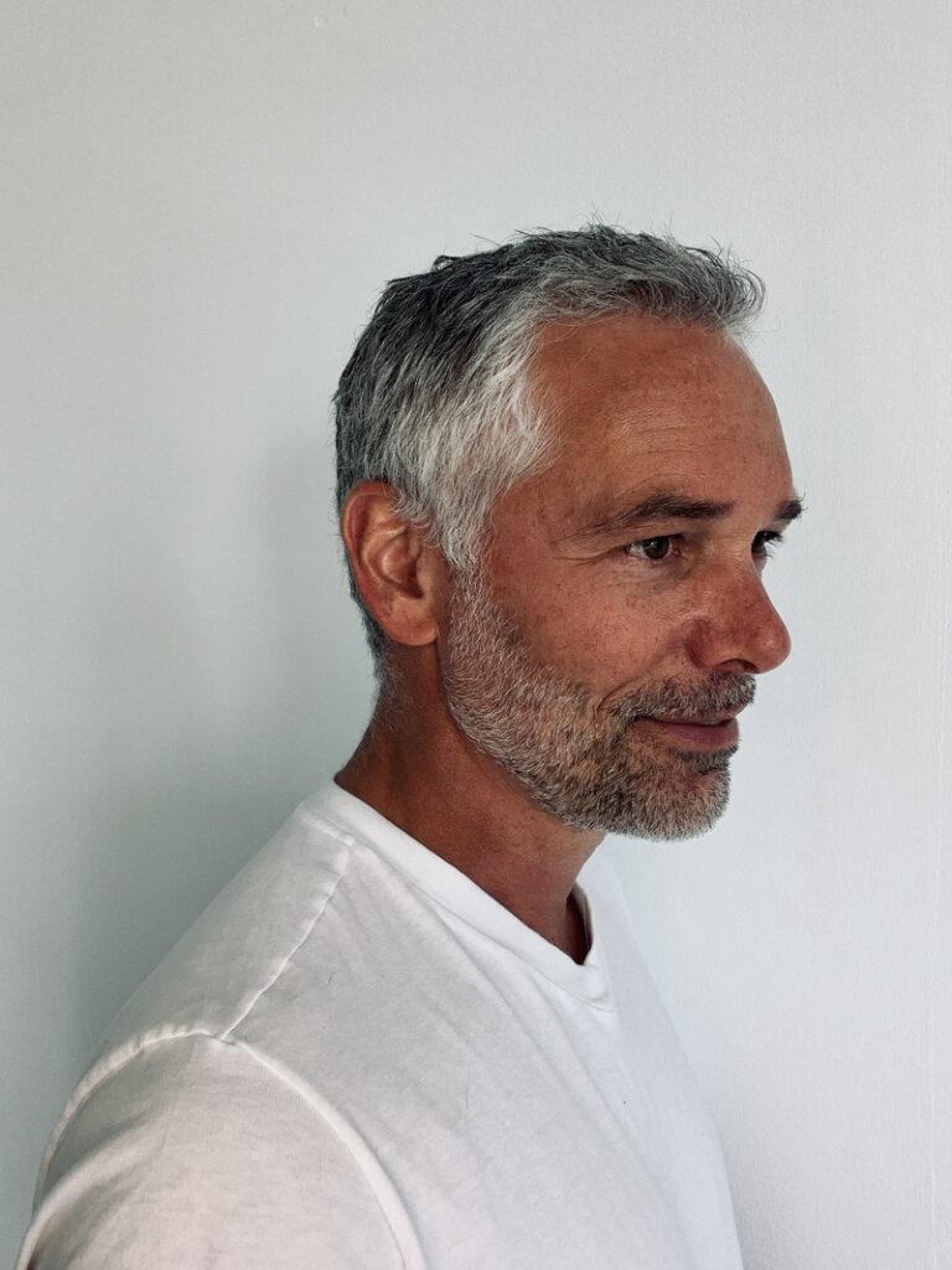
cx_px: 476
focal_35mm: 32
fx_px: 1173
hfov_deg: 44.2
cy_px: 635
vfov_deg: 56.8
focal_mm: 2.87
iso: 64
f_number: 2.2
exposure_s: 1/100
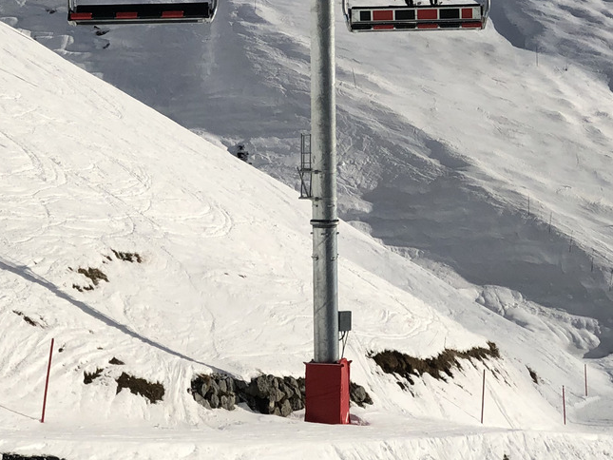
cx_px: 302
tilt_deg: +9.8
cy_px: -79
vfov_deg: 11.3
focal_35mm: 129
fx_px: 2285
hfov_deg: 15.3
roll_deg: +0.4
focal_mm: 6
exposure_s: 1/4425
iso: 16
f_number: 2.4
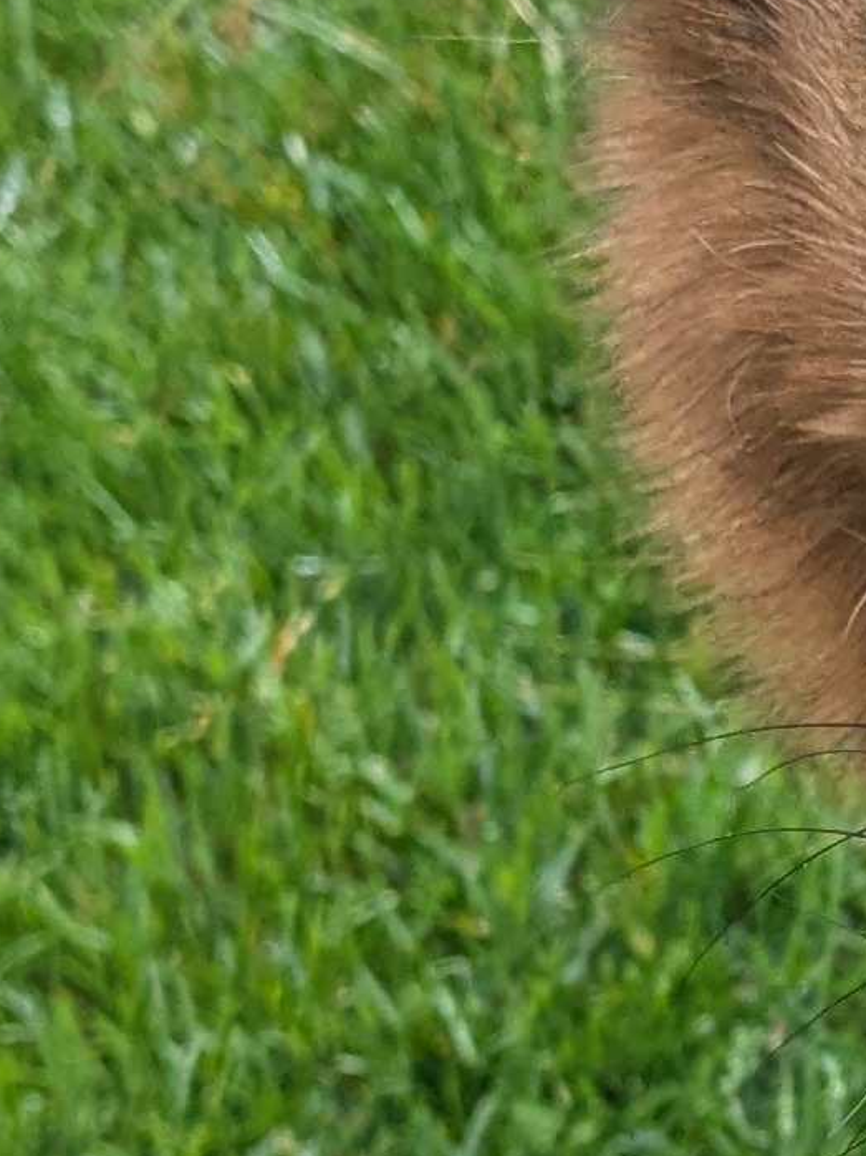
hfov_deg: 9.0
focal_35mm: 156
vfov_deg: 12.6
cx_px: 1656
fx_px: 5207
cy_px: 980
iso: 44
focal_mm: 4.38
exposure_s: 1/190
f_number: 1.73
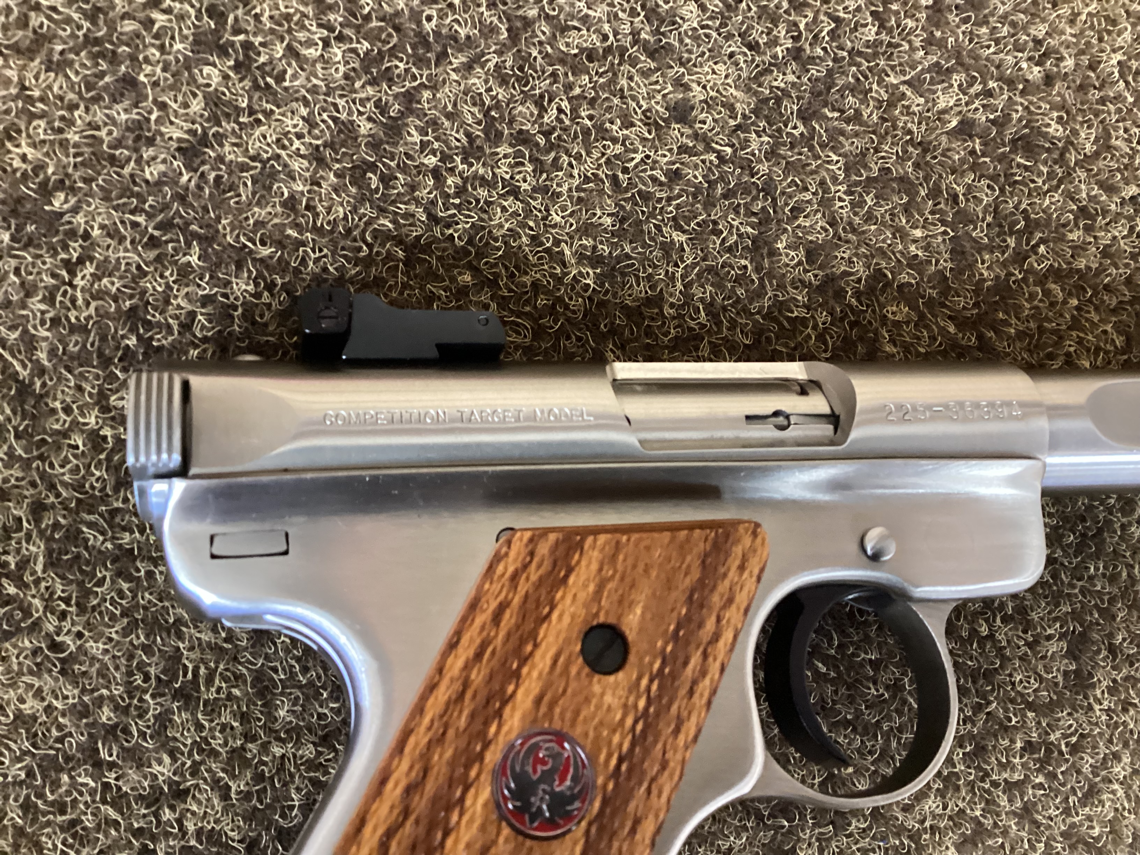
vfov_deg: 45.4
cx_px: 570
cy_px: 428
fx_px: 1021
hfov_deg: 58.4
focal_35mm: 31
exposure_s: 1/30
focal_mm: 3.3
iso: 640
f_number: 2.4
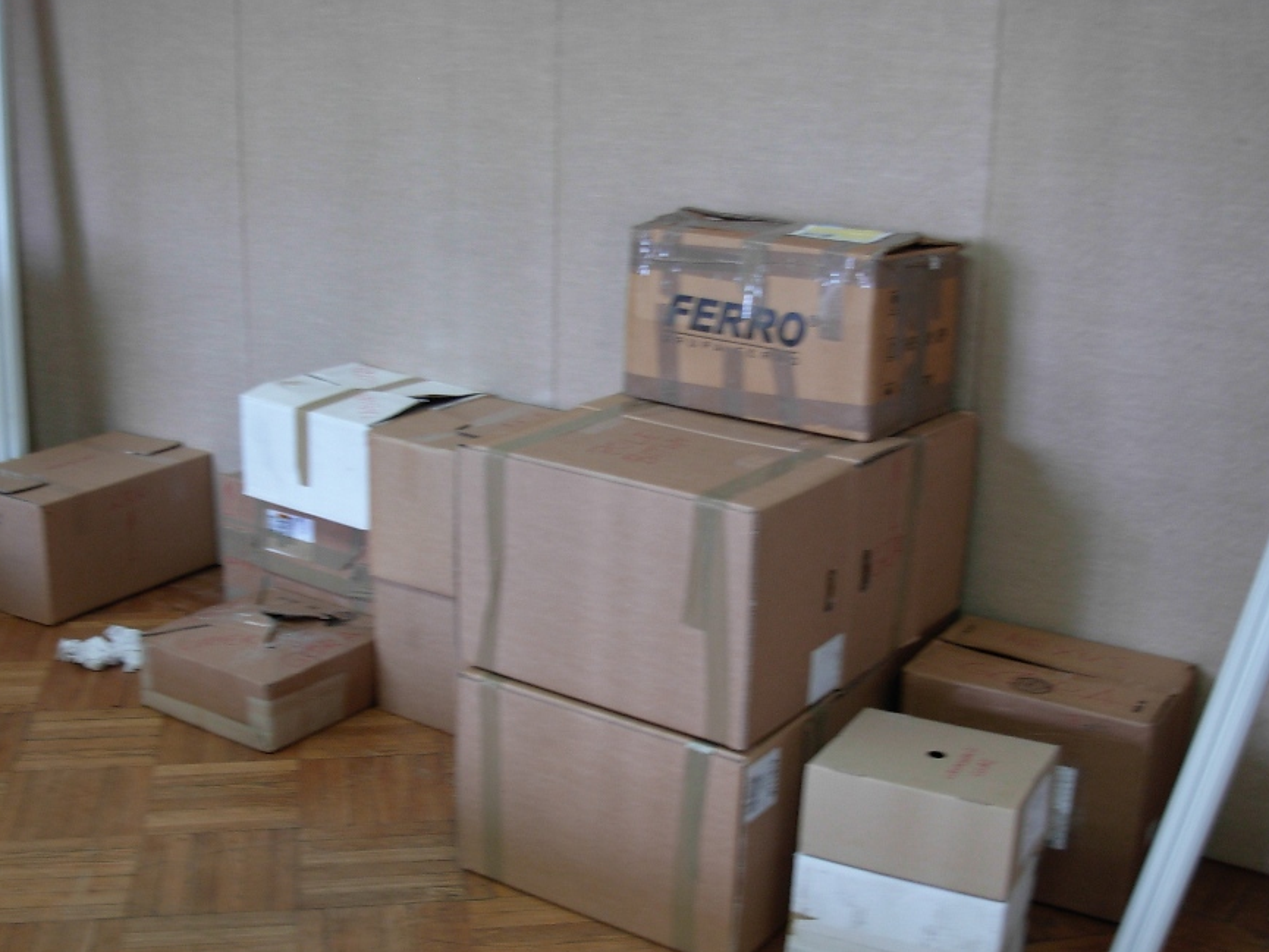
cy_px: 524
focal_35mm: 45
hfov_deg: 42.1
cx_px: 656
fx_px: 1650
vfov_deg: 32.2
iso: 79
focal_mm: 6.3
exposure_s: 1/8.9
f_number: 2.9
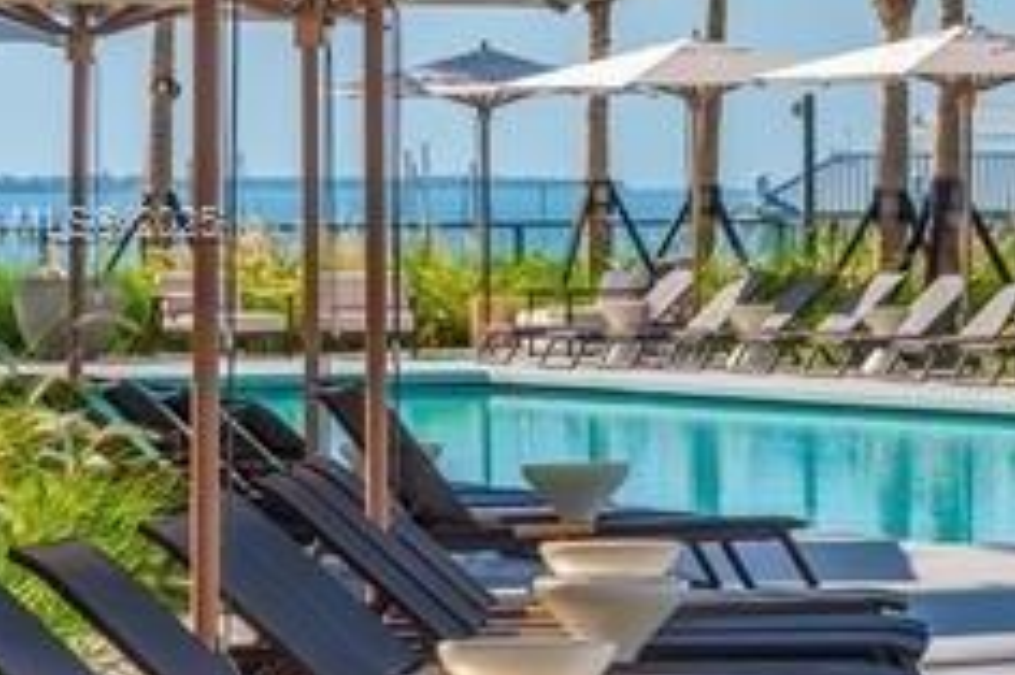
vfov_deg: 5.2
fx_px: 7494
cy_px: 226
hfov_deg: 7.7
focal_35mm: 266
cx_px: 1002
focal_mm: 98
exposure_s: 1/250
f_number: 11
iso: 100
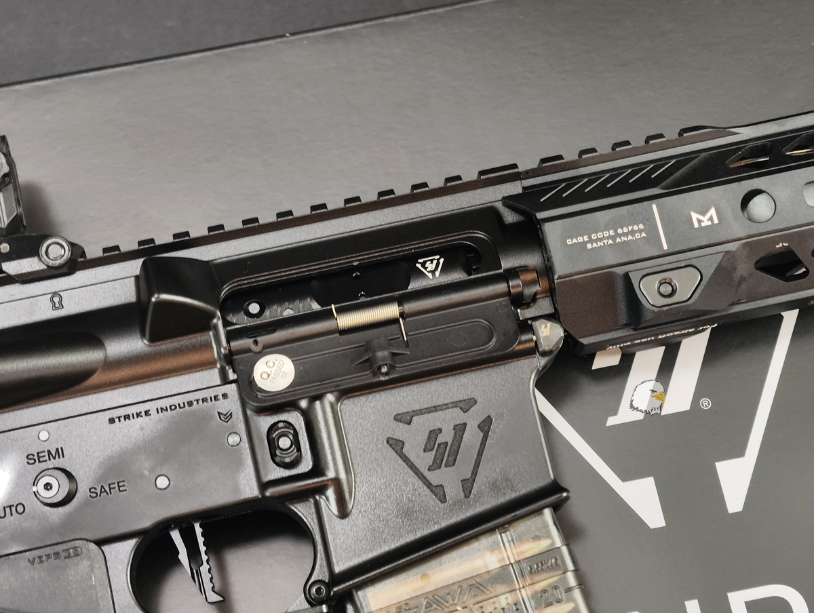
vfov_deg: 17.4
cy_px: 306
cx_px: 407
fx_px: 2002
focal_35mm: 85
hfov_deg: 23.0
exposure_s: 1/12
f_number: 2.67
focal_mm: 22.48
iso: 779
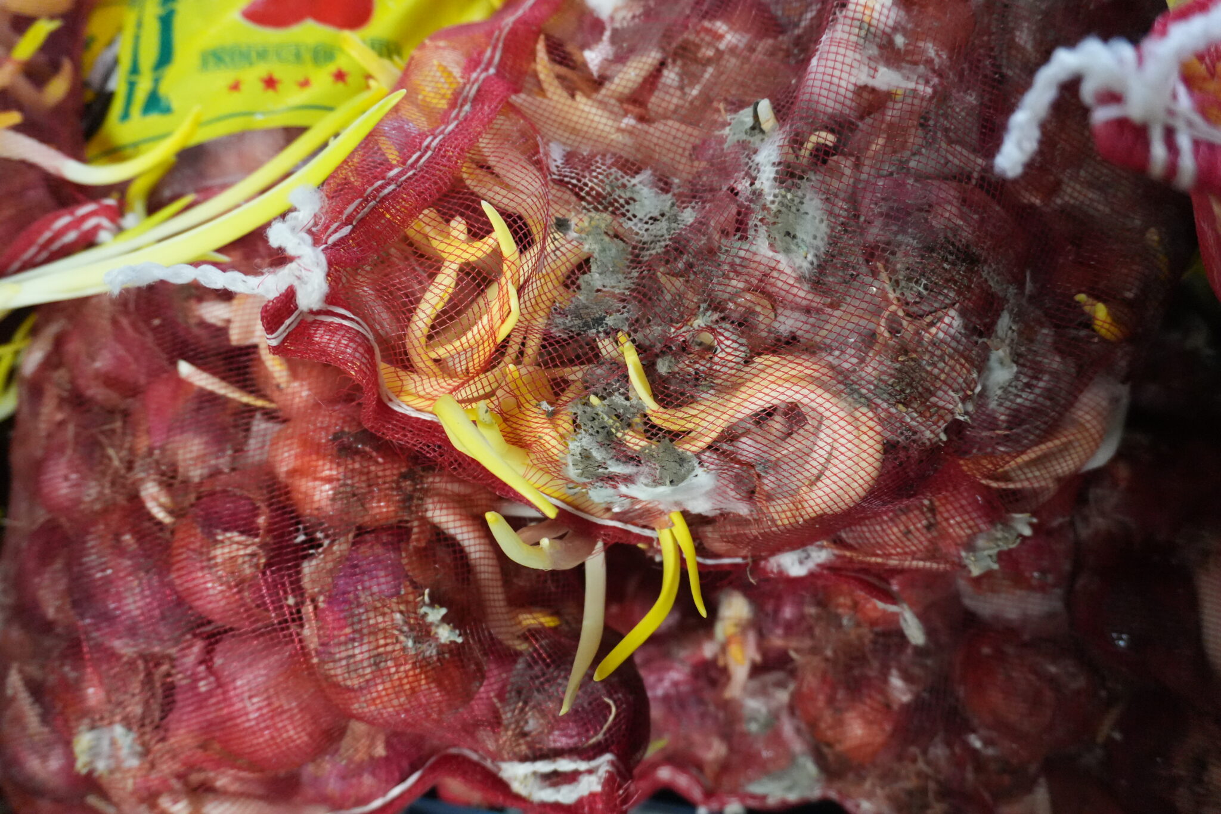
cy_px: 407
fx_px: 1017
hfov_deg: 61.9
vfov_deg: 43.6
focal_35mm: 30
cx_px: 610
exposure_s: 1/160
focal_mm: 20
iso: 4000
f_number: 4
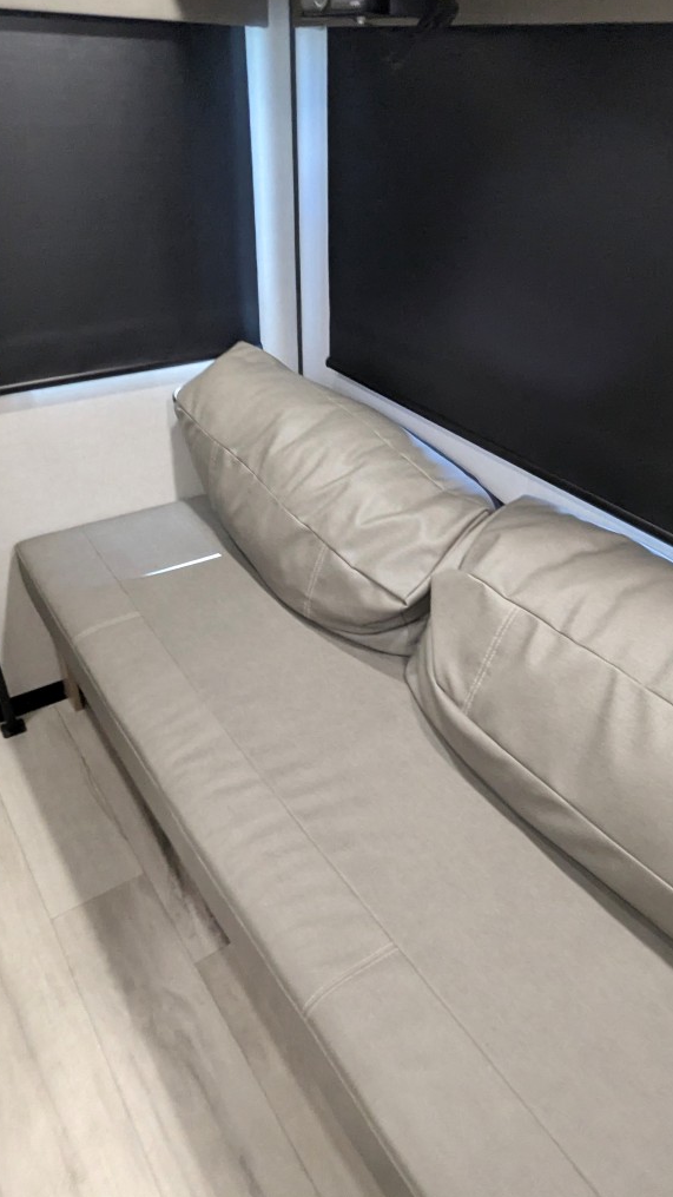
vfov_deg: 76.3
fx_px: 761
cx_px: 391
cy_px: 594
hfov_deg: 47.5
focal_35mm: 24
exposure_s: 1/32.4
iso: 384
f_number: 2.2
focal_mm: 2.35
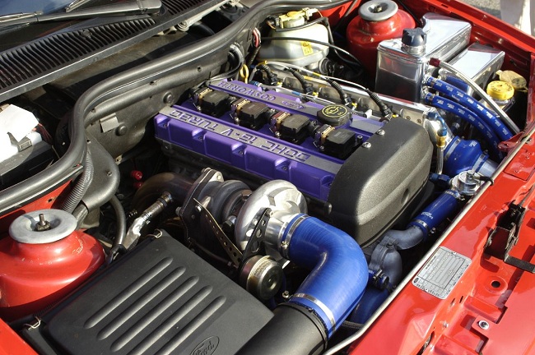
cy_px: 178
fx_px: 624
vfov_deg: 31.8
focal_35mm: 42
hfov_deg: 46.4
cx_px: 268
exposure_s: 1/90
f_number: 7.1
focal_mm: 28
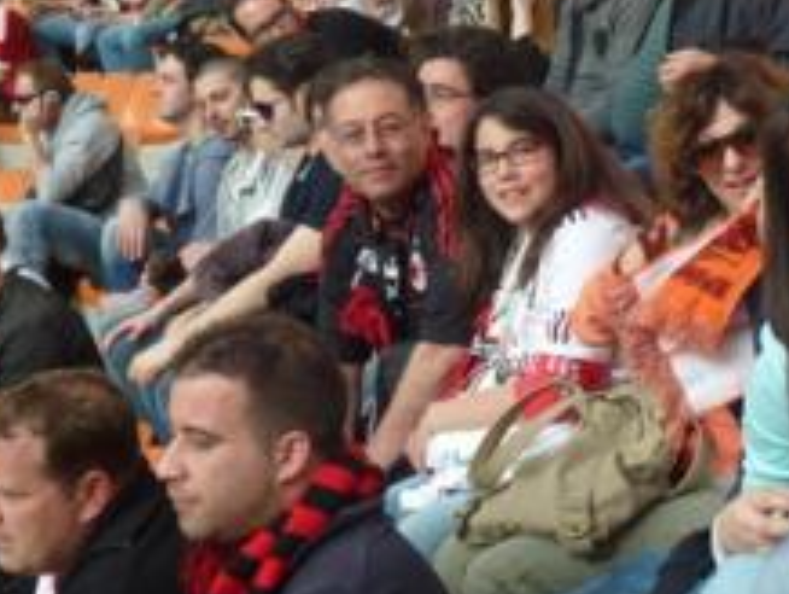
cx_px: 677
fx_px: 2145
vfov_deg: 15.7
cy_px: 212
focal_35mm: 94
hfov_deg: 20.5
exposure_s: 1/100
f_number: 3.9
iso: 100
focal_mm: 7.4
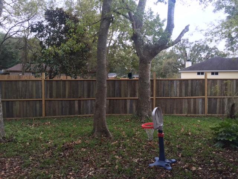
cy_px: 90
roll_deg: -2.0
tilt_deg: -3.8
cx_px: 119
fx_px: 199
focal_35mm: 29
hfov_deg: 61.7
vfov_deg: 48.2
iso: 32
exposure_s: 1/120
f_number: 2.2
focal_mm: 4.15
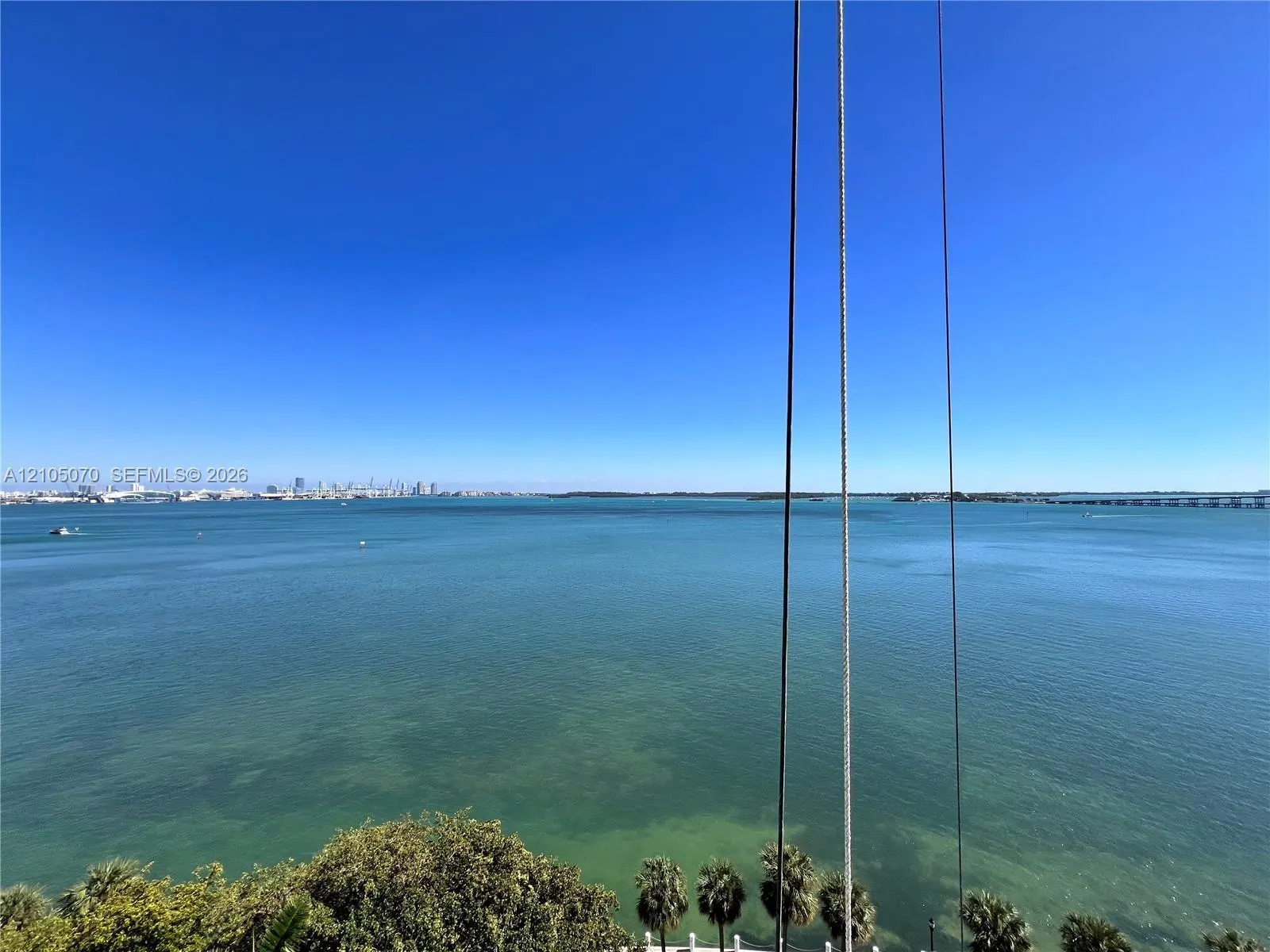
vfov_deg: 89.9
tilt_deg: +0.5
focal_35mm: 13
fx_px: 477
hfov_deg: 106.2
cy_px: 476
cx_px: 635
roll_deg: +0.1
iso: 32
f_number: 1.8
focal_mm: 1.57
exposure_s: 1/2538
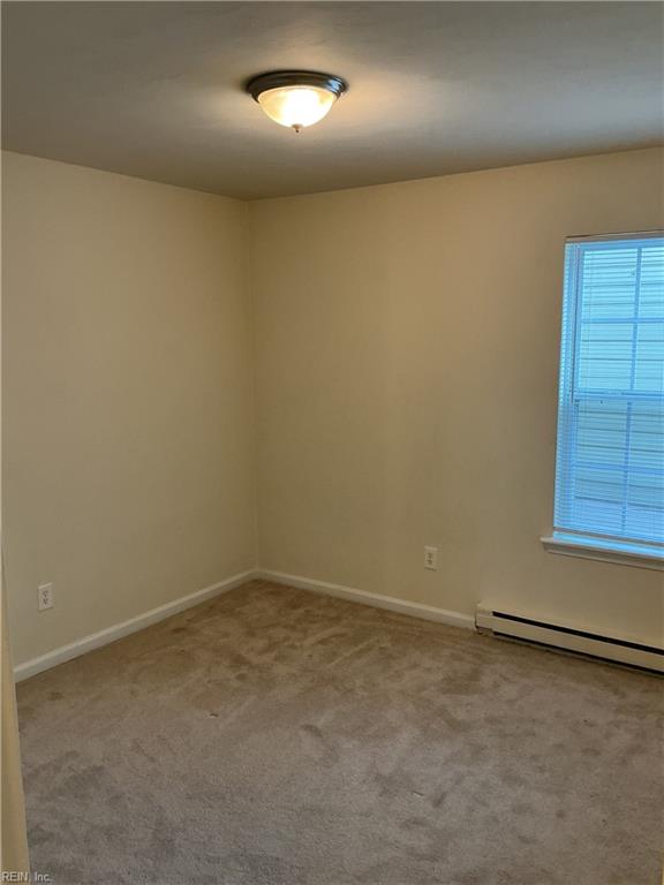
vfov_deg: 61.7
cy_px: 442
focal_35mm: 29
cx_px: 332
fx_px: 742
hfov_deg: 48.2
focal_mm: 3
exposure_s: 1/60
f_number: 1.8
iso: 125
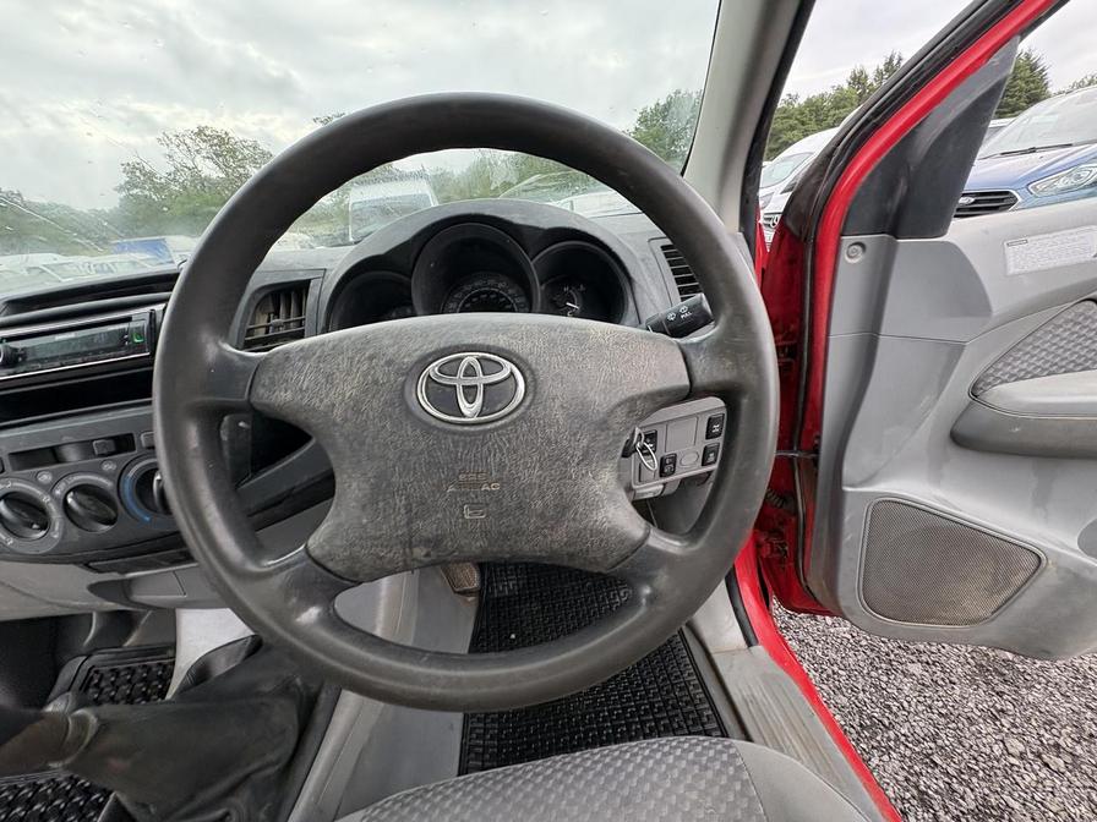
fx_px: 444
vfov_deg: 85.7
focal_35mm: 14
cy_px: 411
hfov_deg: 102.1
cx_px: 548
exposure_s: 1/136
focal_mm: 2.22
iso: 125
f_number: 2.2
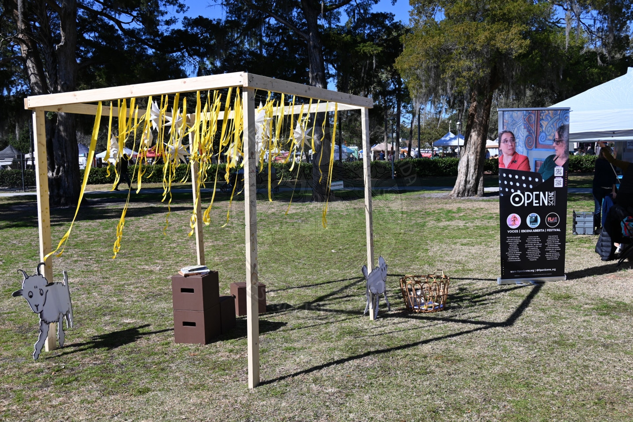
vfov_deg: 40.0
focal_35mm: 33
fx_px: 580
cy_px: 211
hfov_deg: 57.2
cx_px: 316
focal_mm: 33
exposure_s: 1/400
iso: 100
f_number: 7.1
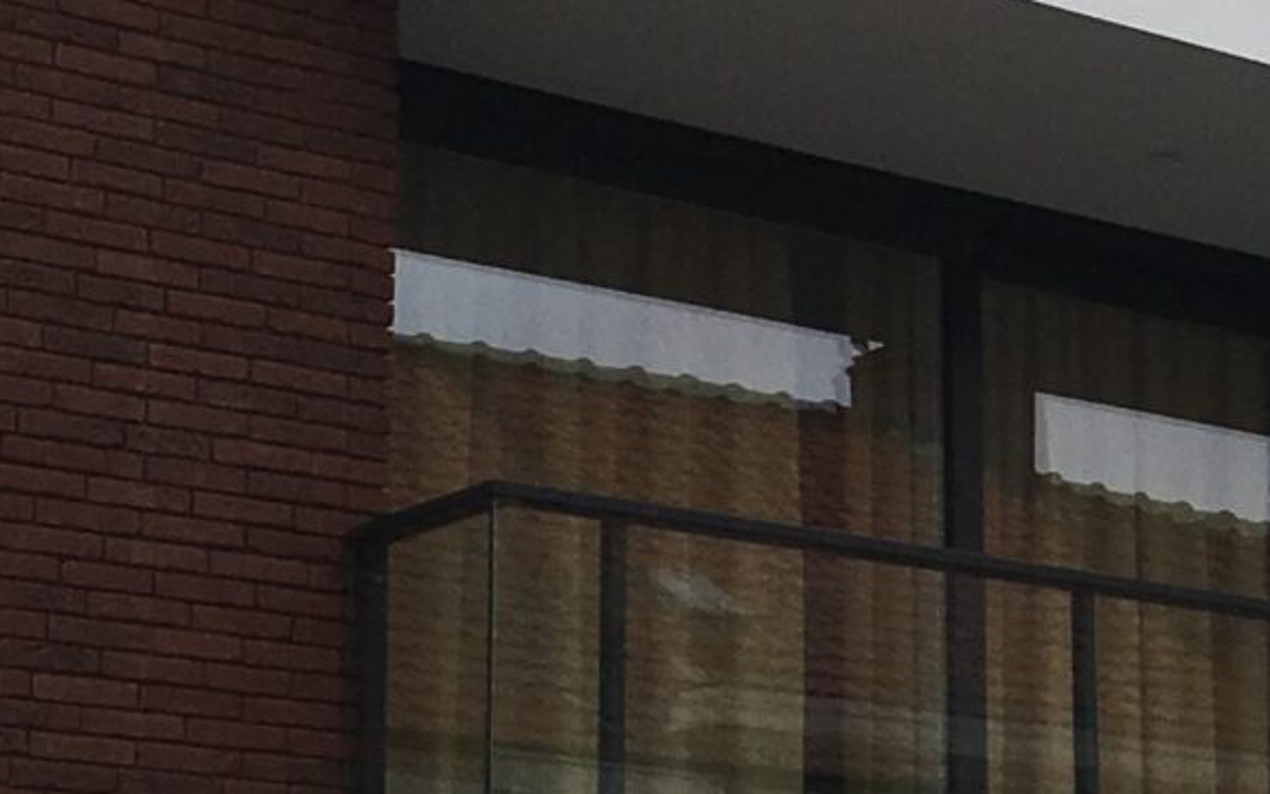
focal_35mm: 136
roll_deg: +3.9
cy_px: 344
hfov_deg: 14.3
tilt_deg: +15.7
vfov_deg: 9.6
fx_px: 4708
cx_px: 1957
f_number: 2.2
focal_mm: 4.15
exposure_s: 1/686
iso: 25
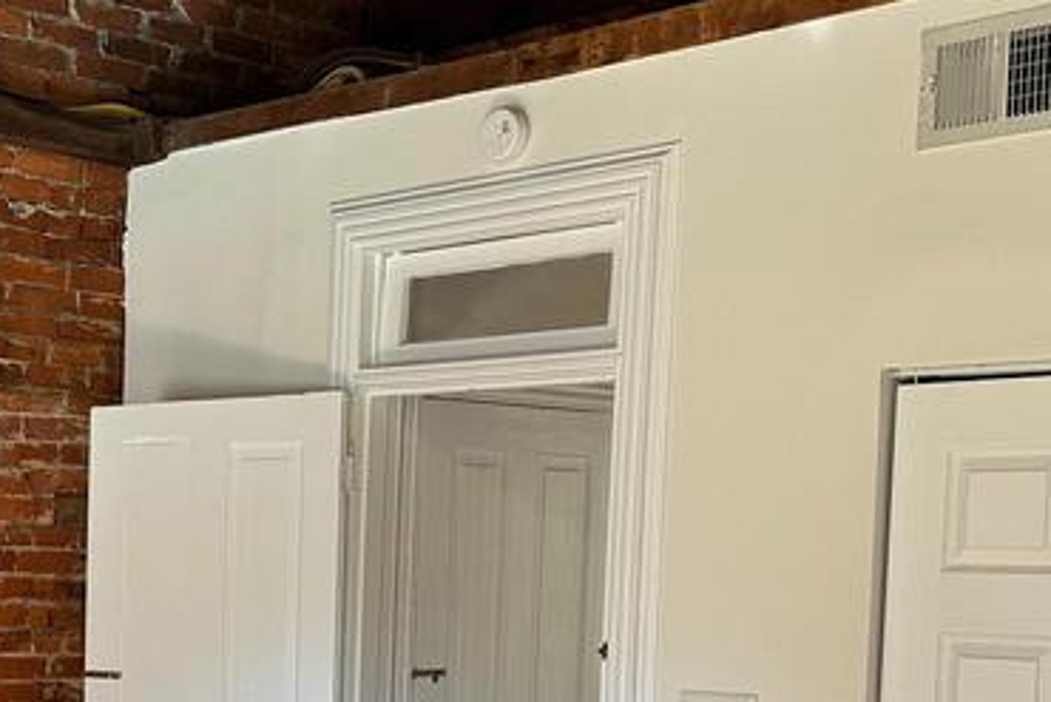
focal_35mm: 69
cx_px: 54
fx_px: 2015
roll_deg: -1.3
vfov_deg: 19.3
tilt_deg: -4.0
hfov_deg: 27.9
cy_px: 679
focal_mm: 6.86
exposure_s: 1/120
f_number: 1.78
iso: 125
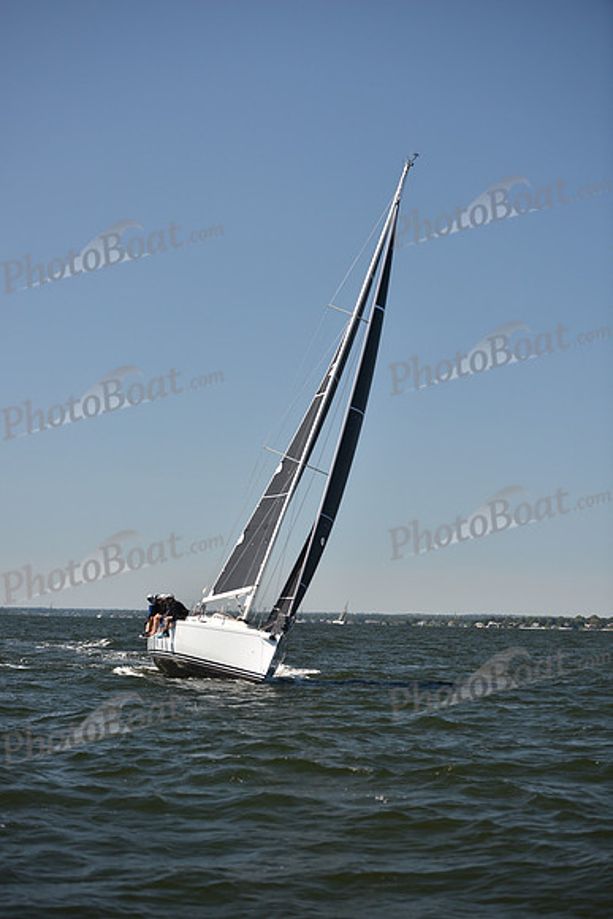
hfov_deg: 19.5
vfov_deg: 28.8
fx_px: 1787
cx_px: 306
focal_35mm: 70
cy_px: 460
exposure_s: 1/1600
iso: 250
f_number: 3.2
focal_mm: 70
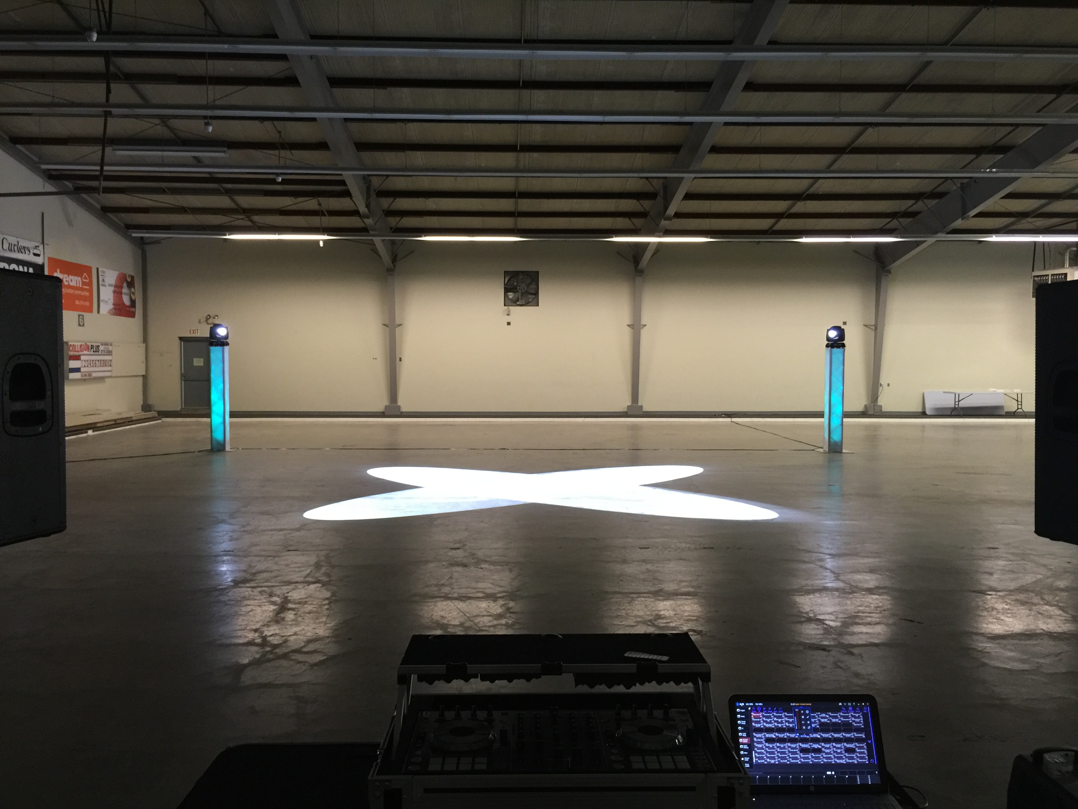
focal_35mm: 29
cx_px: 539
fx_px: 903
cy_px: 404
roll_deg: -0.6
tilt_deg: -2.8
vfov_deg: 48.2
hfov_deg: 61.7
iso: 100
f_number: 2.2
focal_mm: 4.15
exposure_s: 1/15
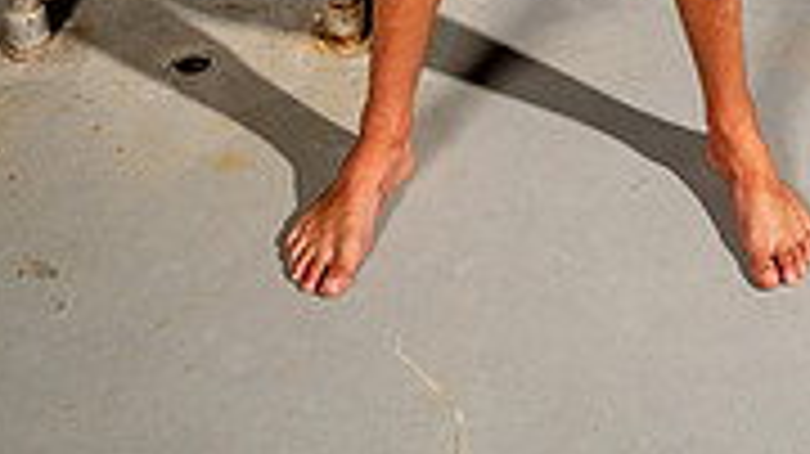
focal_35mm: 63
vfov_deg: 14.6
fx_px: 1352
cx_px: 572
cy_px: -535
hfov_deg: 32.9
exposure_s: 1/125
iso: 400
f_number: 7.1
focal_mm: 24
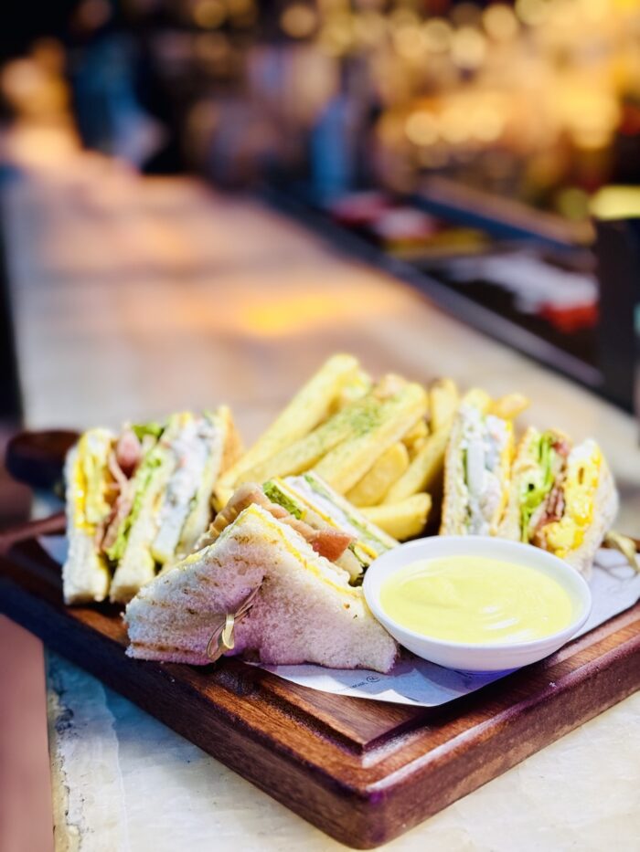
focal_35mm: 48
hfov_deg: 30.3
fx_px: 1183
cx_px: 320
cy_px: 426
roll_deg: +1.6
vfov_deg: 39.7
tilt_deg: -17.1
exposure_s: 1/60
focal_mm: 6.76
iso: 200
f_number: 1.78
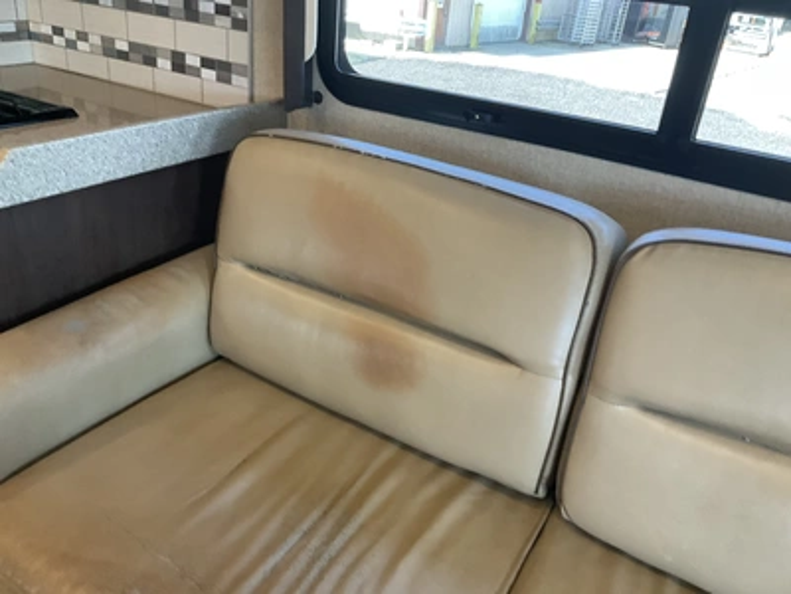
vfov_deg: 48.2
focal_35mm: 29
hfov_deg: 61.7
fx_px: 663
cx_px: 396
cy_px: 297
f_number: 1.8
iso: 125
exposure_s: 1/60
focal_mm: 3
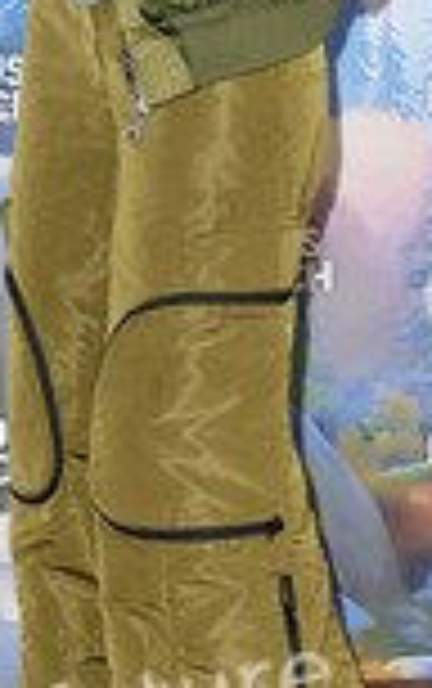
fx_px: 3400
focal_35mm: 181
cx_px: 248
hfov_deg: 7.3
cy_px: 85
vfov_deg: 11.5
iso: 640
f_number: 5.6
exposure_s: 1/250
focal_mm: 68
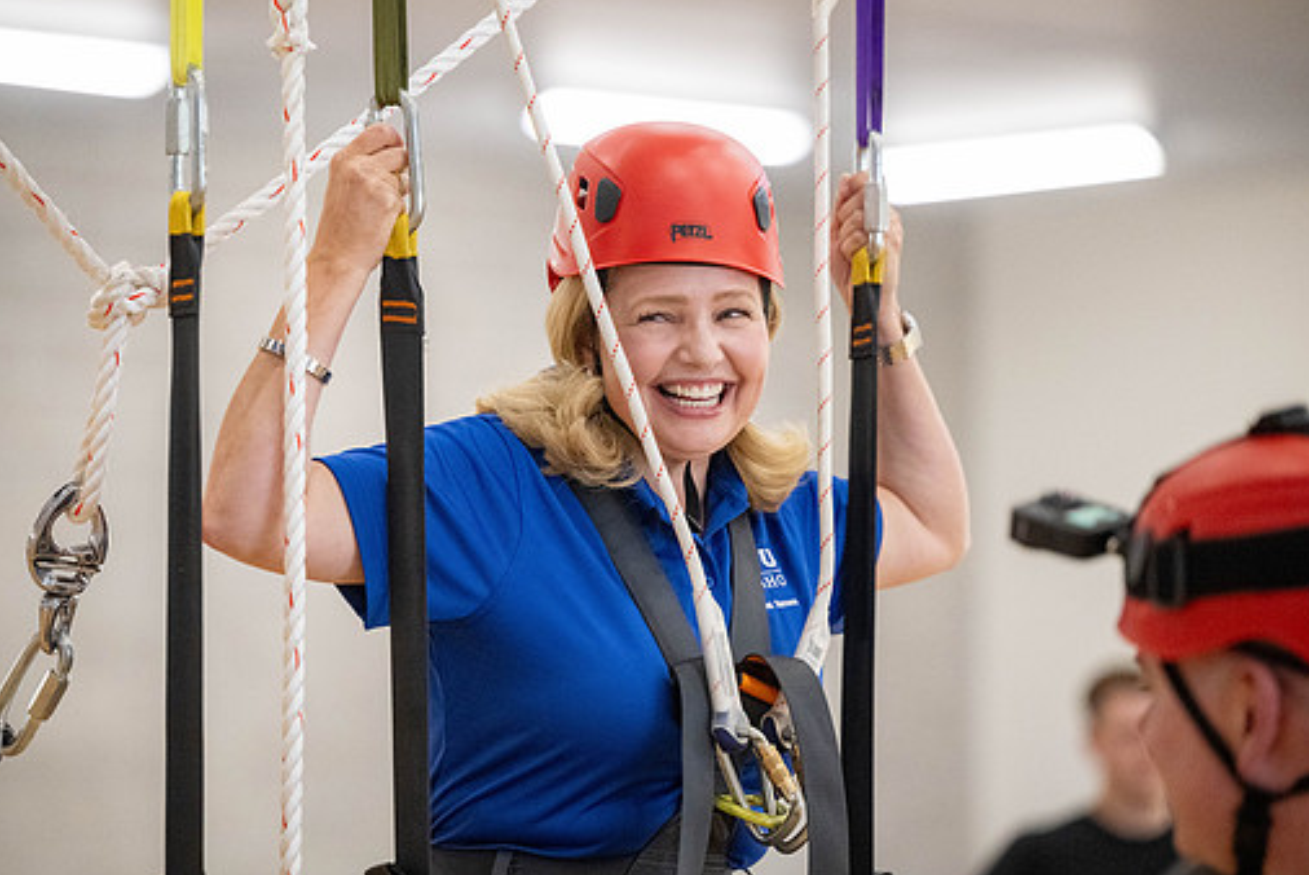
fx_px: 6257
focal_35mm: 172
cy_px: 454
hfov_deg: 11.9
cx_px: 585
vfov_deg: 8.0
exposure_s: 1/1000
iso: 6400
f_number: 2.8
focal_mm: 150
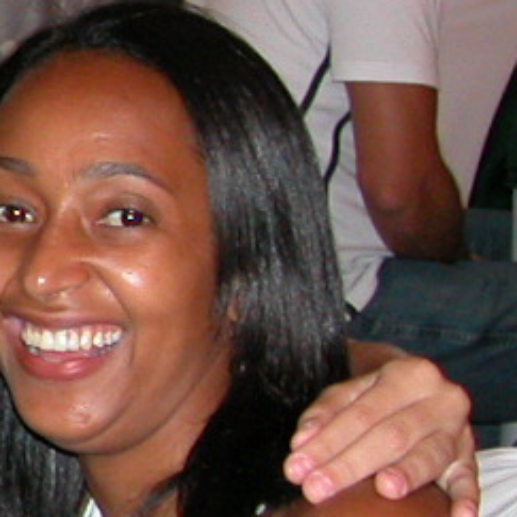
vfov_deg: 8.6
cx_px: -838
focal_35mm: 204
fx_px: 3447
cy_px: 264
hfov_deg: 7.8
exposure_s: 1/60
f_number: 2.8
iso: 200
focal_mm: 8.9
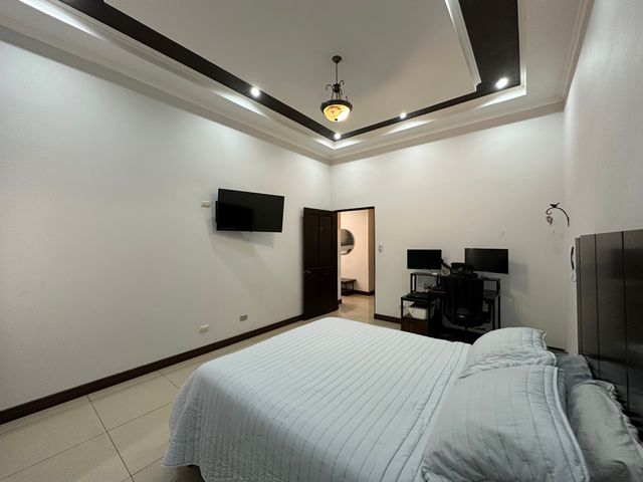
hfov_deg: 102.1
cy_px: 241
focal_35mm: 14
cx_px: 322
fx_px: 260
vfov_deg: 85.7
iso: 320
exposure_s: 1/60
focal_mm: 2.22
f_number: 2.2
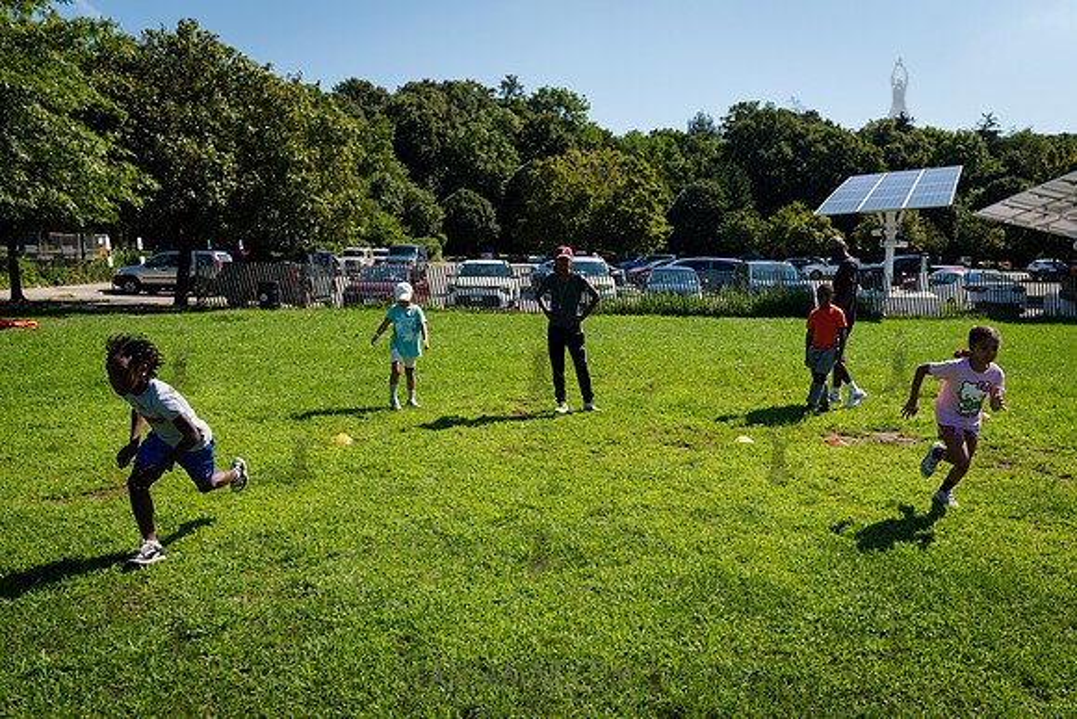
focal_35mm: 29
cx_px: 590
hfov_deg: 64.3
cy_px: 427
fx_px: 854
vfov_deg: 45.4
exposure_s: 1/1600
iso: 200
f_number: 3.5
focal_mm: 24
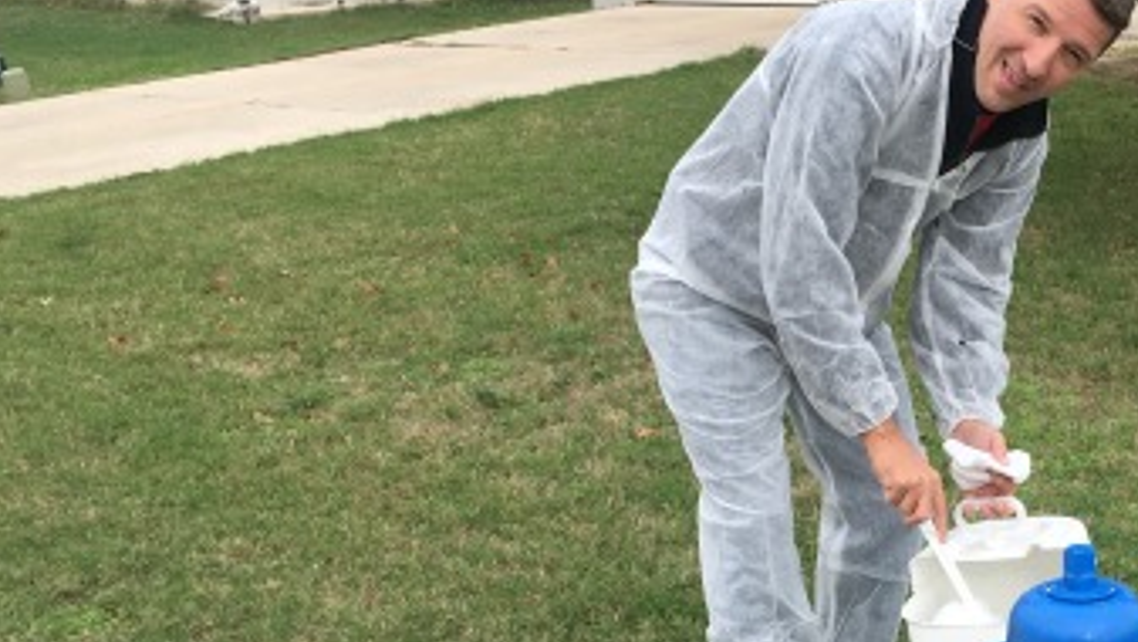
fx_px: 1812
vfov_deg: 19.9
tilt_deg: -17.0
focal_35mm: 60
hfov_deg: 33.6
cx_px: 946
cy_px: 497
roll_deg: +1.5
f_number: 2.2
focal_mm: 4.15
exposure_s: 1/635
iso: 25
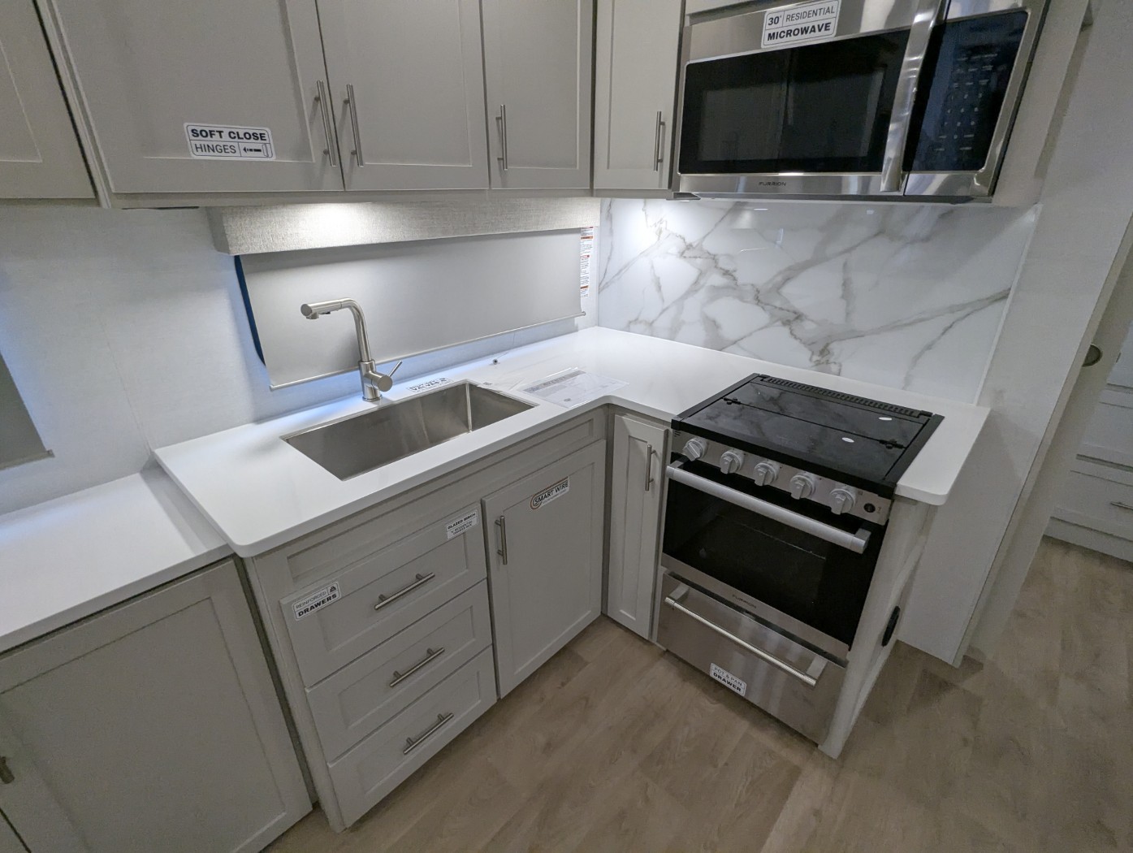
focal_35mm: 16
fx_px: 524
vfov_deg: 78.2
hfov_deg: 94.4
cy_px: 426
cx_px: 566
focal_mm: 2.35
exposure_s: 1/186
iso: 225
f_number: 2.2
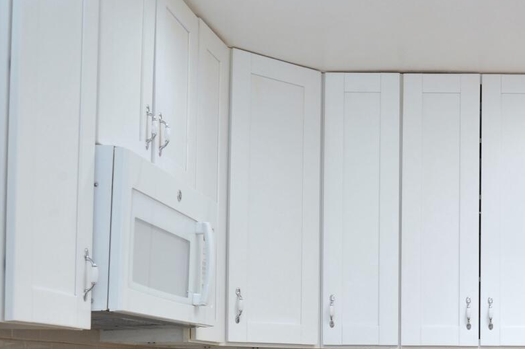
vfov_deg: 20.5
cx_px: 510
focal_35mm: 64
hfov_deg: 29.6
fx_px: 933
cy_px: 350
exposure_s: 1/50
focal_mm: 26
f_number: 9
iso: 800
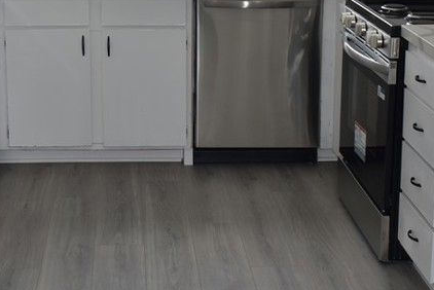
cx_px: 122
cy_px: 34
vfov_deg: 16.9
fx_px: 965
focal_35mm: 80
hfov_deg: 25.1
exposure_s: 1/200
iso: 140
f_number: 5
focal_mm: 22
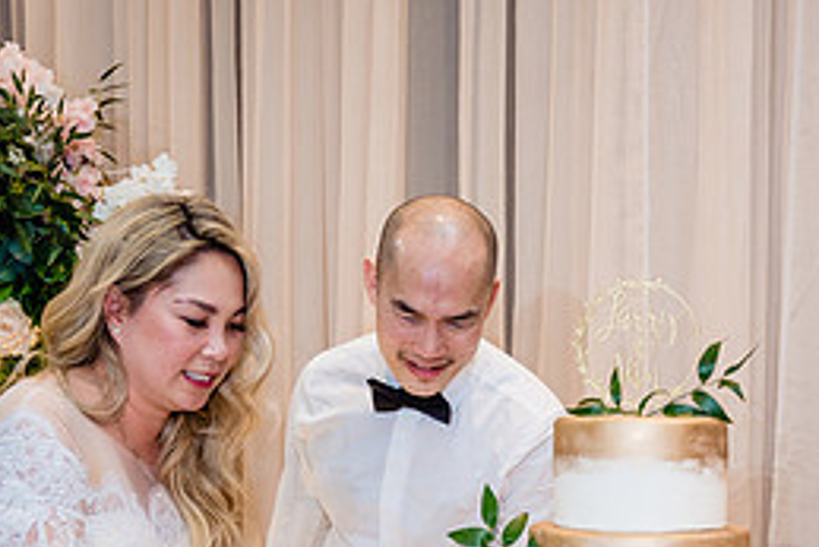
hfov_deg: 30.6
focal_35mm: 65
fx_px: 1480
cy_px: 530
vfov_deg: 20.4
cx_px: 569
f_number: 4
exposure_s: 1/160
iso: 1000
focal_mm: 29
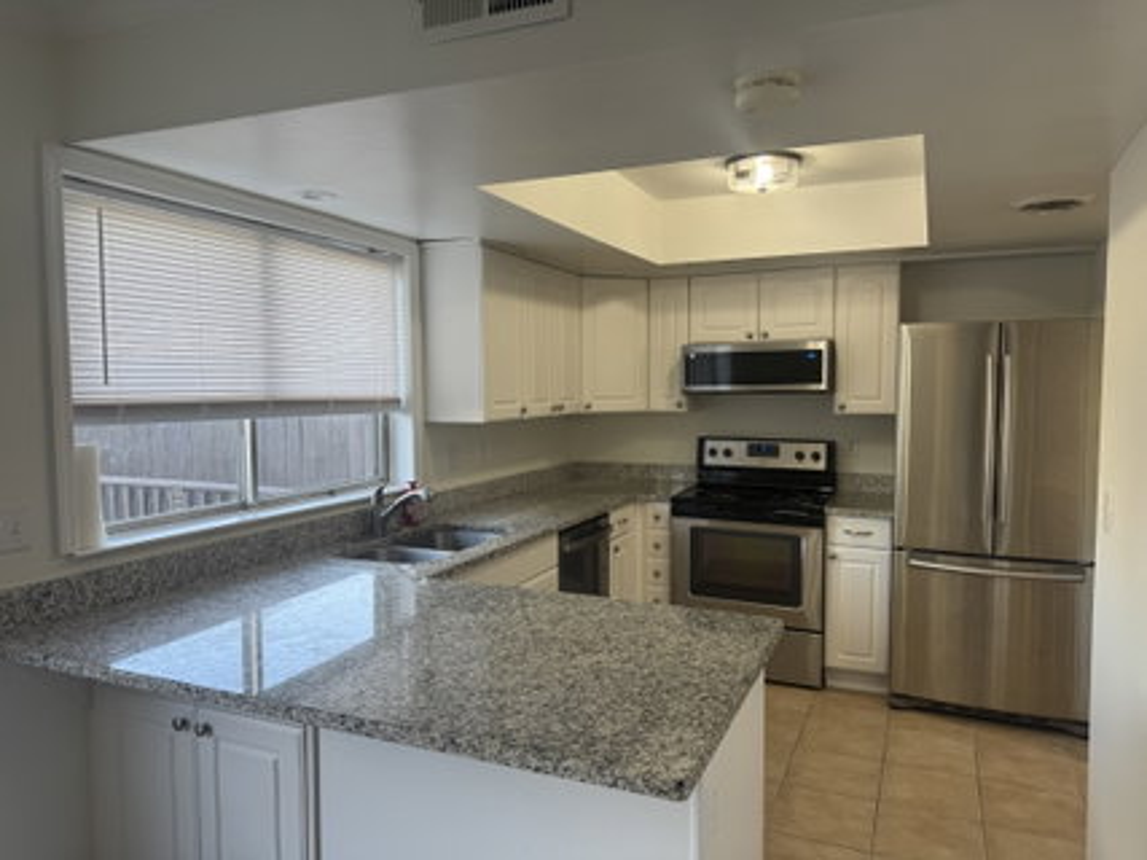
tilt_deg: -3.2
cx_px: 574
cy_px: 430
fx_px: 795
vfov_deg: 56.8
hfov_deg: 71.6
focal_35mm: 24
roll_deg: +0.2
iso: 64
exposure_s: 1/120
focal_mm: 6.76
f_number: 1.78
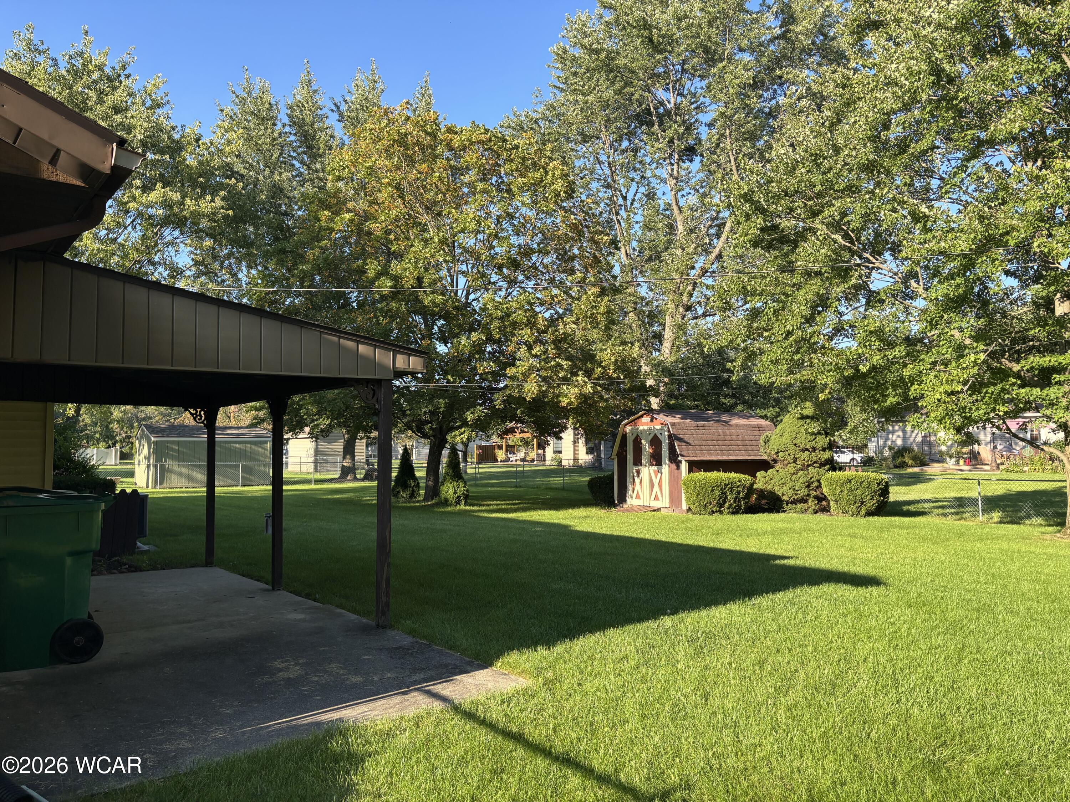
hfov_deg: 67.3
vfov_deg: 53.1
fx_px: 804
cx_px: 535
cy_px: 401
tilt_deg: +4.0
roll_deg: +0.1
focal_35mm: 26
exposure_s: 1/769
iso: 50
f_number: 1.6
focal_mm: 5.96
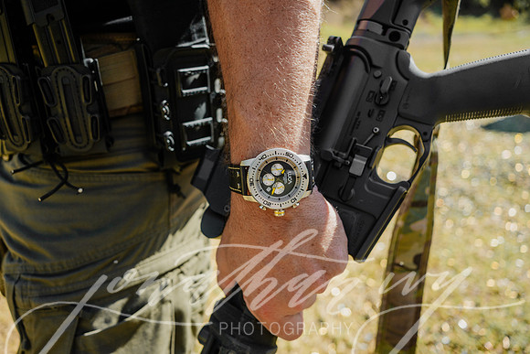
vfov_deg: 49.6
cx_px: 265
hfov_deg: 69.4
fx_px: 383
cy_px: 177
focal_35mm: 26
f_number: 4
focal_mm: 26
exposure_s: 1/800
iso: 125
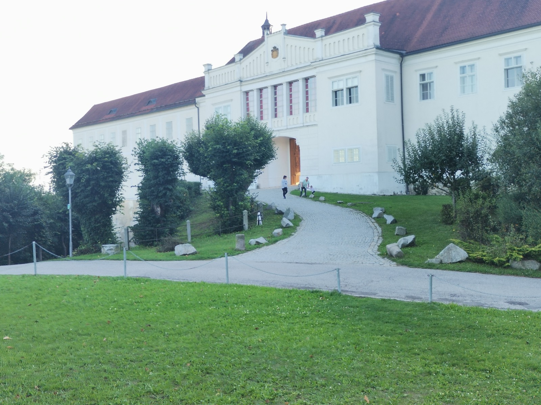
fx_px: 531
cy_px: 202
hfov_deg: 54.0
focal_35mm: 34
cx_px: 270
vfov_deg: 41.8
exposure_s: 1/193
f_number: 1.8
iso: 50
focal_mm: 4.75
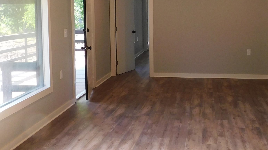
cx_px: 175
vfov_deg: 23.8
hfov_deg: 40.9
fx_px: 355
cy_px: 48
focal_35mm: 50
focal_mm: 4
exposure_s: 1/40
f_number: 3
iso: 125
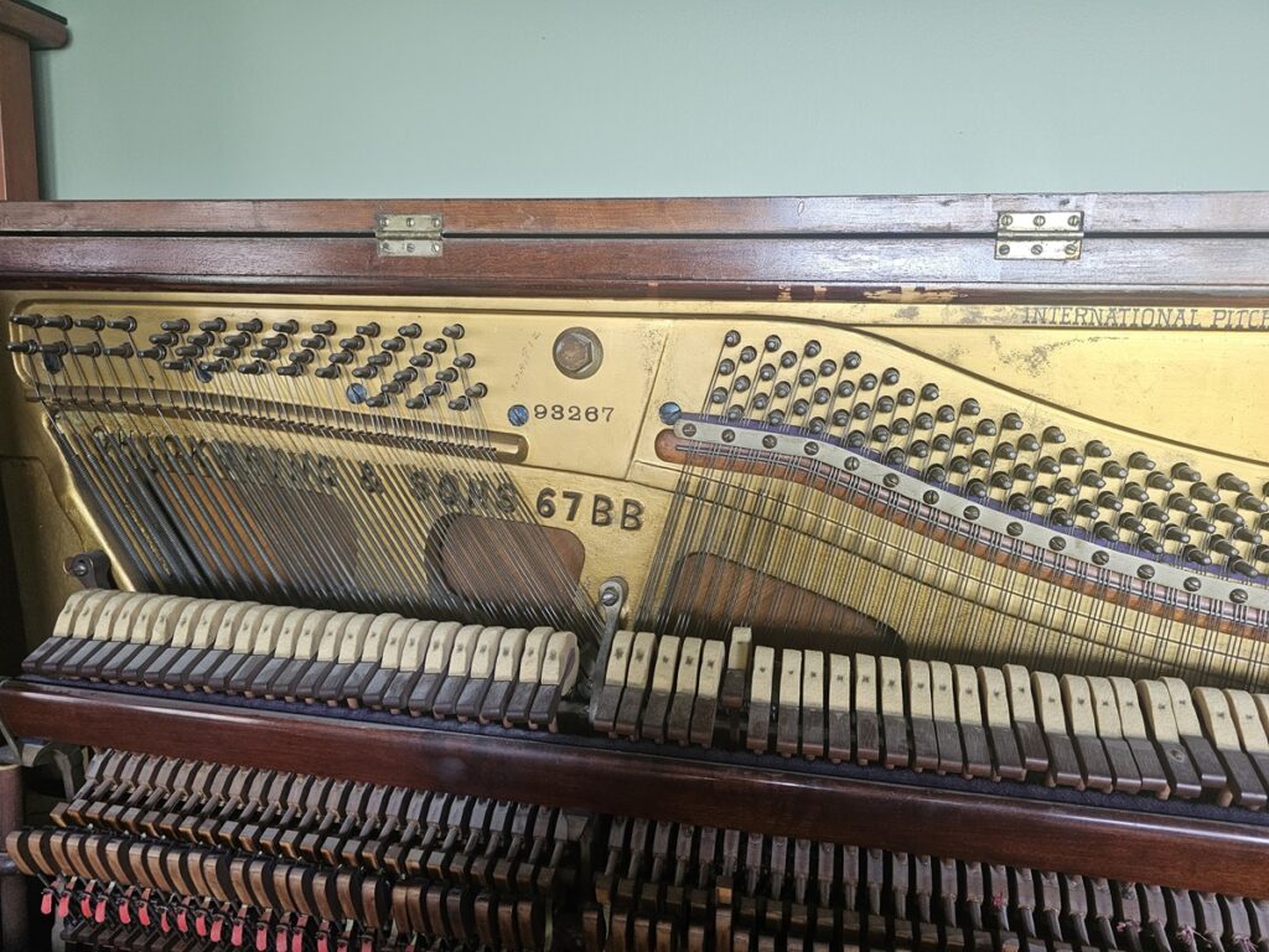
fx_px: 843
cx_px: 634
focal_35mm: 23
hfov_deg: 73.9
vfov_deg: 58.9
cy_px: 476
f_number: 1.7
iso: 500
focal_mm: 6.3
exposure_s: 1/170
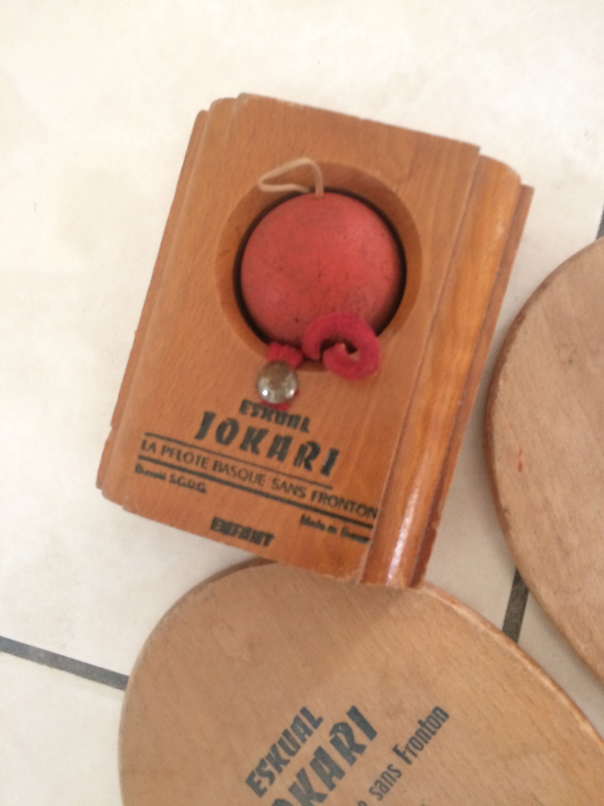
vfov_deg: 61.7
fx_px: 675
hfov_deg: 48.2
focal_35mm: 29
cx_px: 302
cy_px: 403
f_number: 2.2
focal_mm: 4.15
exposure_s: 1/20
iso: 320
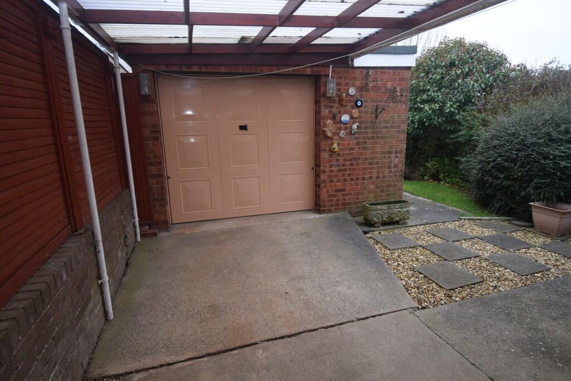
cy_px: 190
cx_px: 286
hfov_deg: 85.4
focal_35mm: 20
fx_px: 309
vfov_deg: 63.2
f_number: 7.1
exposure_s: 1/200
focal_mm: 13
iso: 400
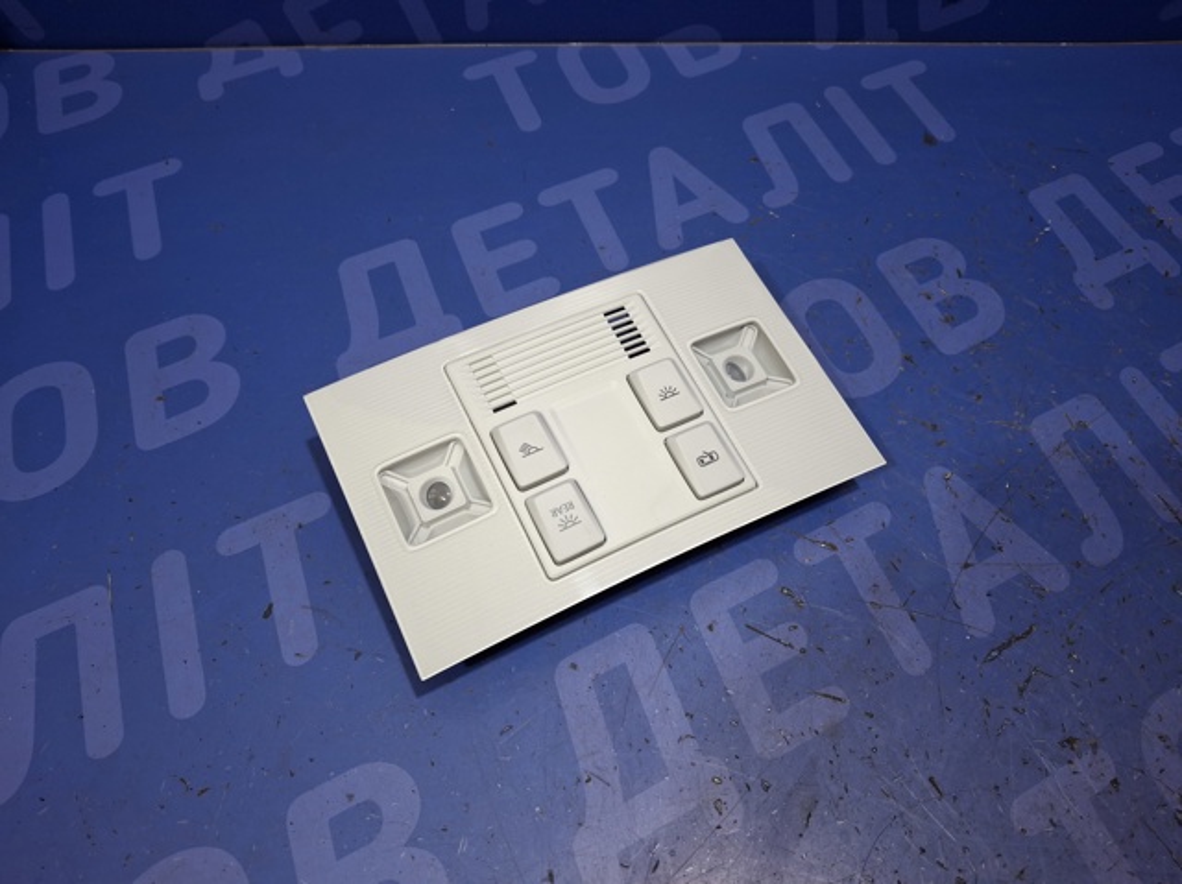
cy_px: 442
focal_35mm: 25
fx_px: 853
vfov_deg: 54.8
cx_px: 591
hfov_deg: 69.4
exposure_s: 1/50
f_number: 1.8
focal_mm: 4.69
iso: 160
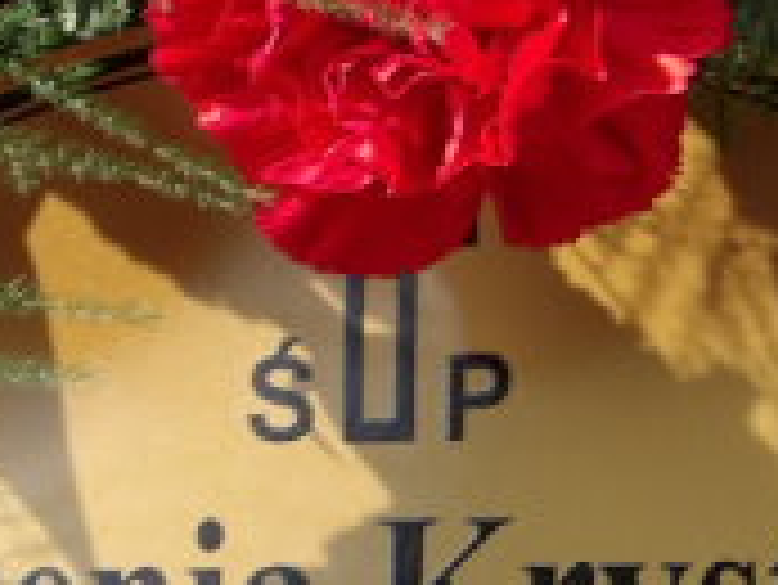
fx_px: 5825
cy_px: 634
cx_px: 256
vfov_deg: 5.7
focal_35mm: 259
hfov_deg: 7.6
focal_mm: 12.5
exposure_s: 1/272
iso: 100
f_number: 4.9
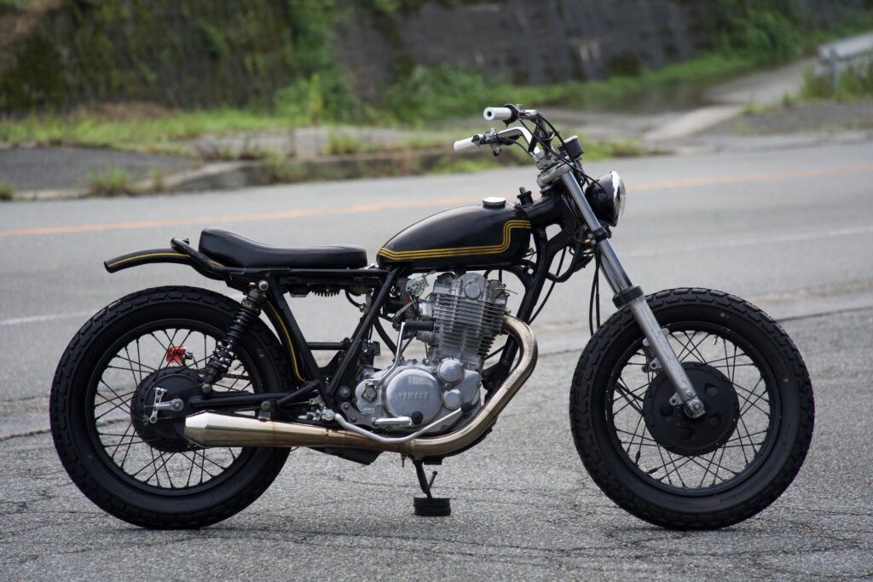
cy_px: 291
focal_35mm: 200
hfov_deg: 10.3
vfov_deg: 6.9
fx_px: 4850
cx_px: 436
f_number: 5.6
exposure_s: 1/250
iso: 1250
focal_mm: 200
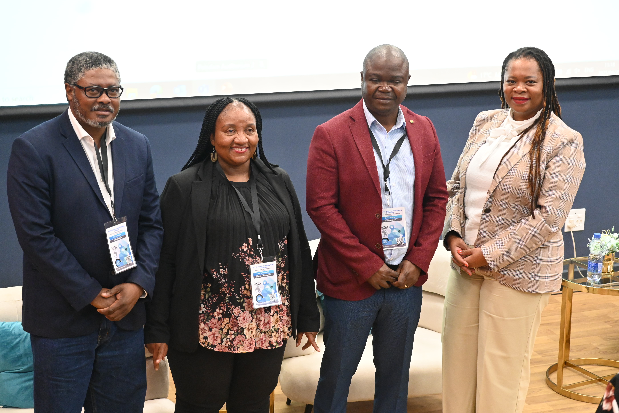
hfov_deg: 27.0
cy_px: 206
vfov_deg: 18.2
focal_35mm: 75
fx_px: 1289
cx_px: 310
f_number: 4.5
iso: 3200
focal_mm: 50
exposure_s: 1/80
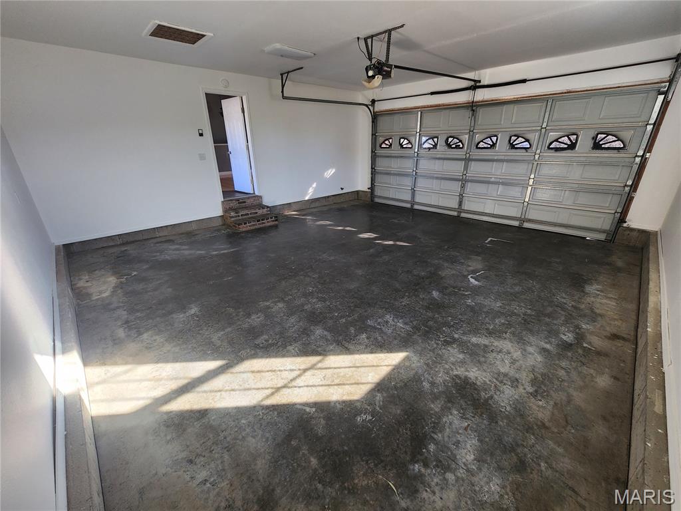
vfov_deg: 89.9
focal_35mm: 13
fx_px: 256
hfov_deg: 106.2
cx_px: 340
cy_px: 256
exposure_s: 1/60
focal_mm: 2.2
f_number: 2.2
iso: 100
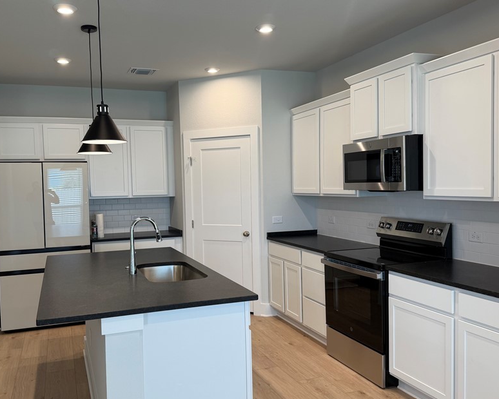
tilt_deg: -3.0
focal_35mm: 31
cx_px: 220
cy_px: 206
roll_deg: +1.3
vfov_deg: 47.1
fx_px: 458
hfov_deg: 57.0
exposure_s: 1/120
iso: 100
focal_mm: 6.76
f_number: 1.78
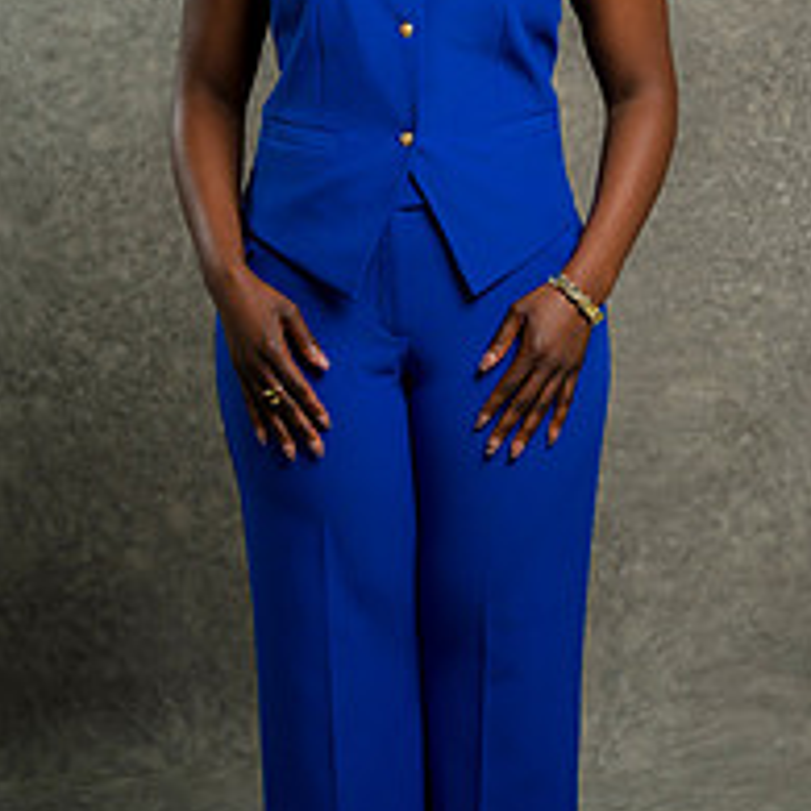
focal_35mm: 108
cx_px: 416
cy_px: 274
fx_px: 2863
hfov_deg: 16.1
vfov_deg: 16.1
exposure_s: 1/160
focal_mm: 55
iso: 125
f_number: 4
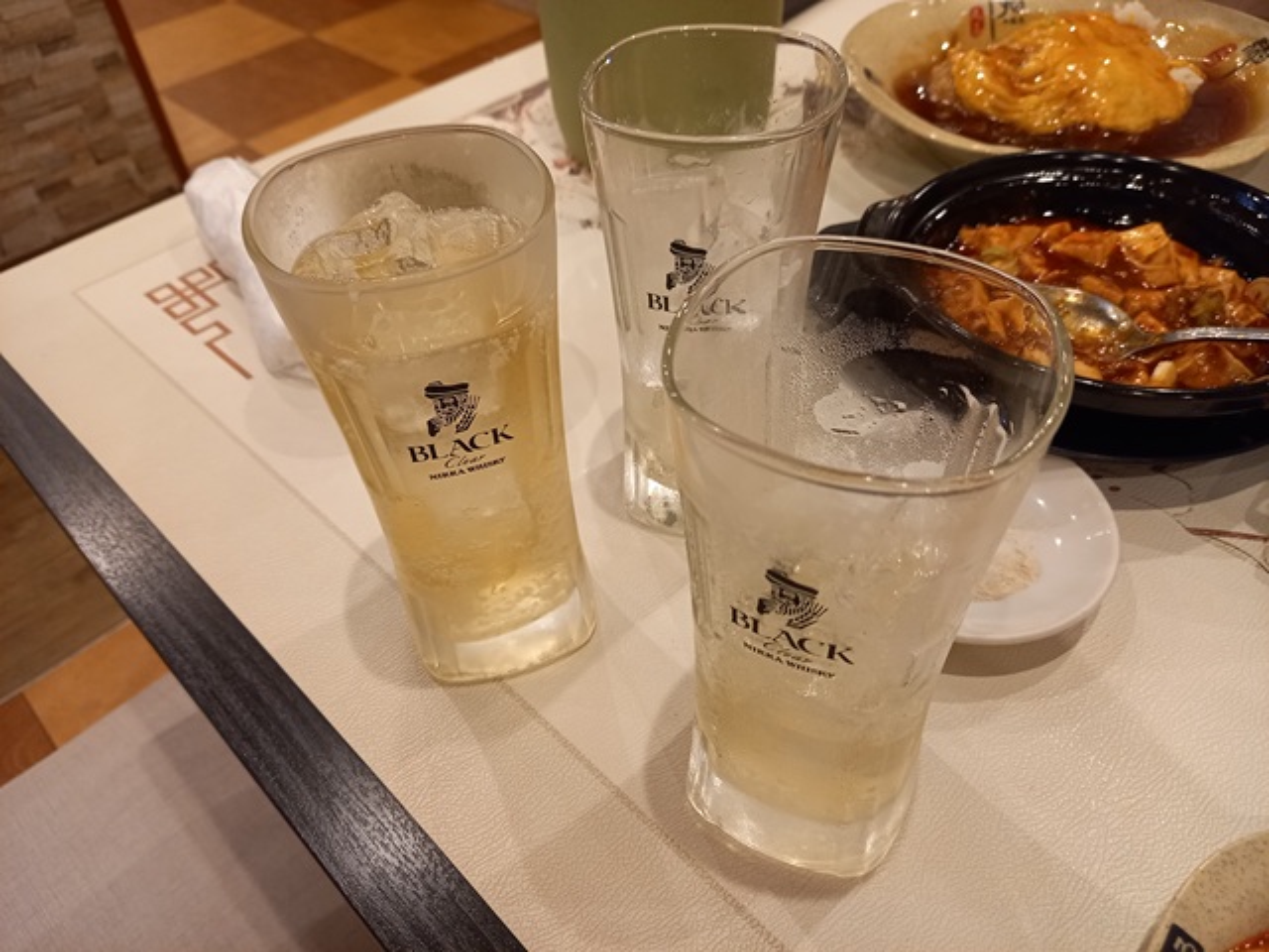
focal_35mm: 25
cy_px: 476
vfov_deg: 54.9
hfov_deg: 69.4
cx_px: 634
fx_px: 916
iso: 320
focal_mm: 4.65
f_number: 1.8
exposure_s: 1/60
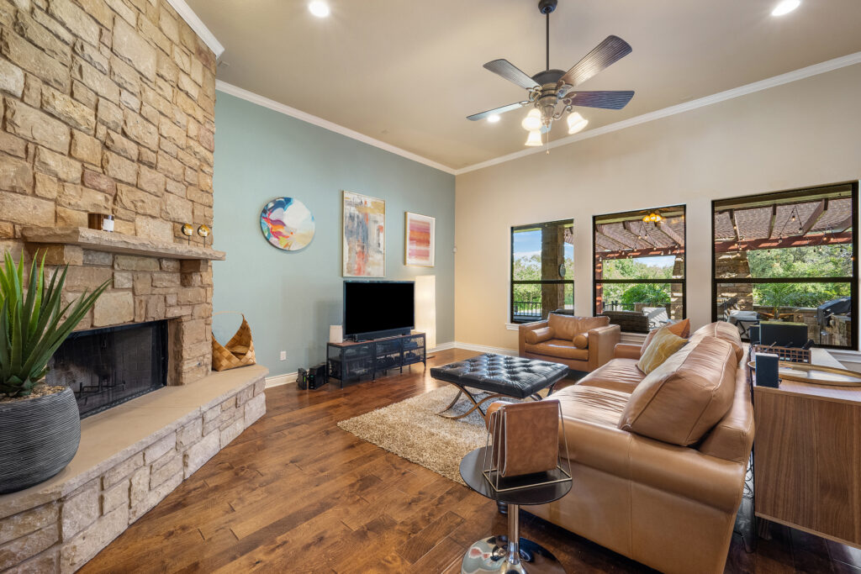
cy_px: 287
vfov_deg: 81.2
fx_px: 335
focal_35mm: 14
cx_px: 430
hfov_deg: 104.2
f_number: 9
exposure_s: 1/25
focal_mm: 14
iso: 500
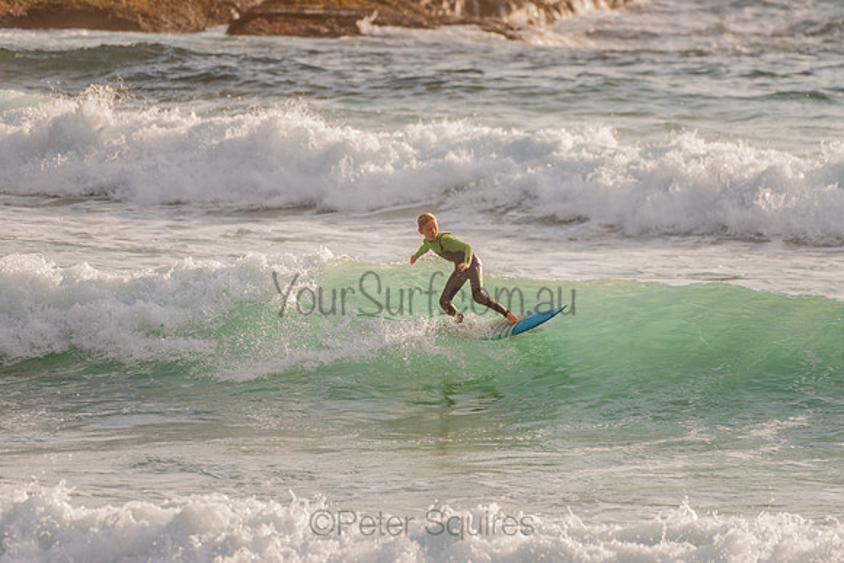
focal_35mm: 613
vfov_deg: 2.2
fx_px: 14372
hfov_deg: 3.4
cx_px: 412
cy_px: 273
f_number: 5.6
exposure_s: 1/2000
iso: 200
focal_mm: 500
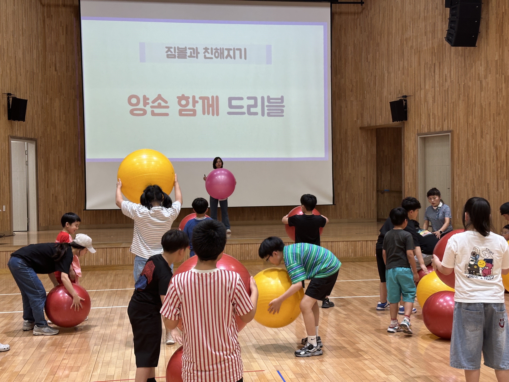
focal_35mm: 48
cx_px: 254
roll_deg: +1.9
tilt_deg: -1.2
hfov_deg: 39.7
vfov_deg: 30.3
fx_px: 706
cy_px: 191
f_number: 1.78
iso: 80
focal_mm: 6.86
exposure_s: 1/60
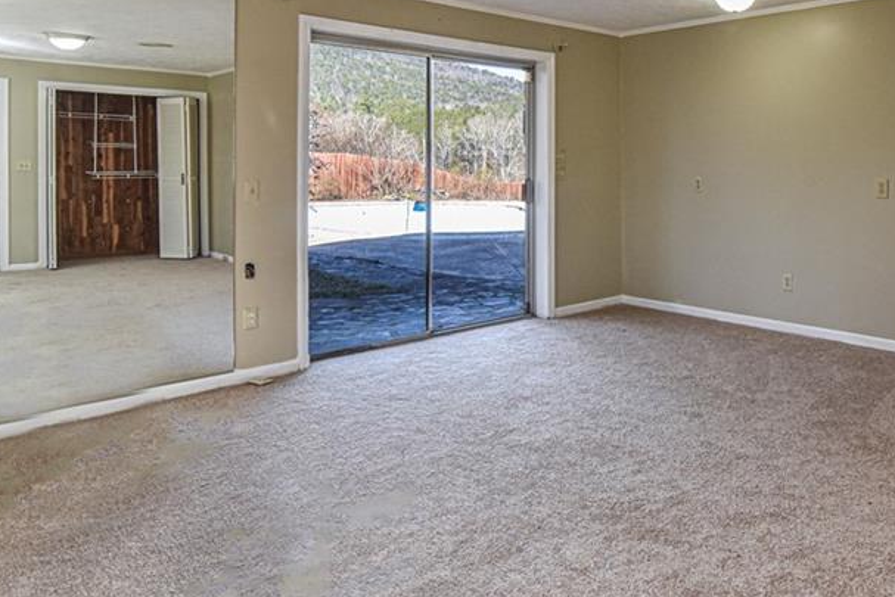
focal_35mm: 27
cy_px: 160
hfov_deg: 63.3
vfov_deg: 46.5
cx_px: 674
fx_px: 671
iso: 1250
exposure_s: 1/200
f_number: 9
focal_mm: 16
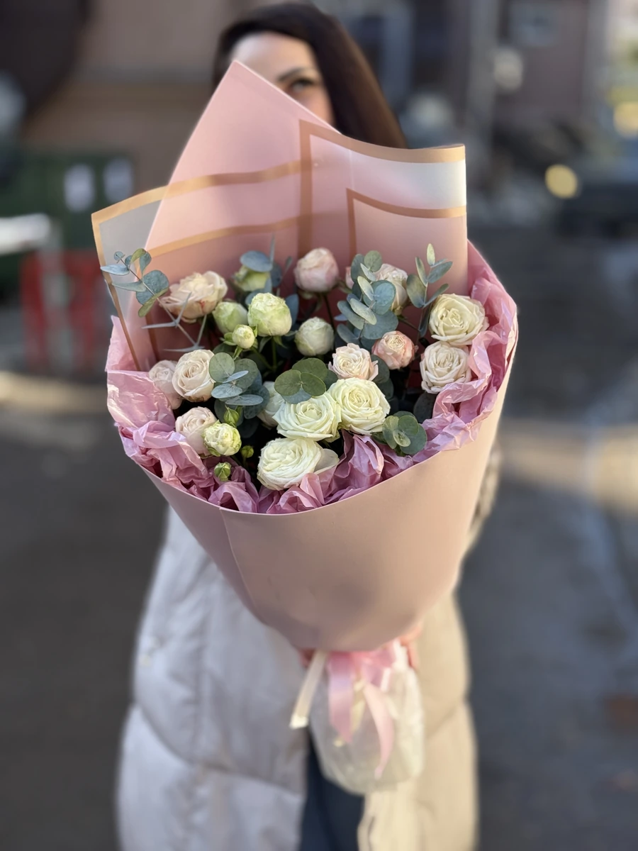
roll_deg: -1.6
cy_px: 426
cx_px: 319
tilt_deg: -11.6
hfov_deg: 30.3
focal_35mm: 48
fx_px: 1180
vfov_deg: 39.7
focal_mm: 6.76
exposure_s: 1/875
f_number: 1.78
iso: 64
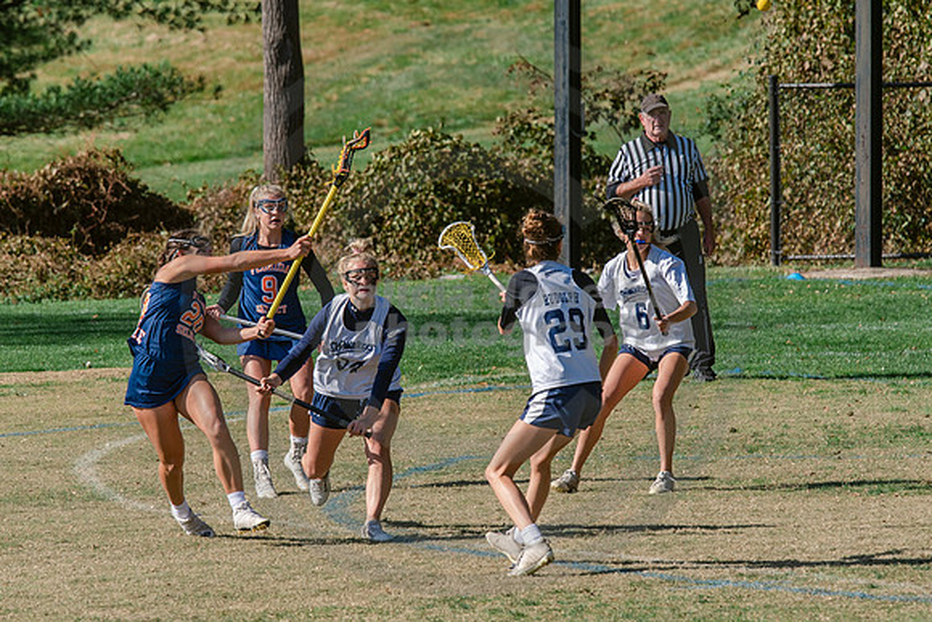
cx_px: 443
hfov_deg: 5.8
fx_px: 9229
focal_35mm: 356
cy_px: 338
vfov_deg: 3.9
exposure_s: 1/1600
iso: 250
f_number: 5
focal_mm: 200
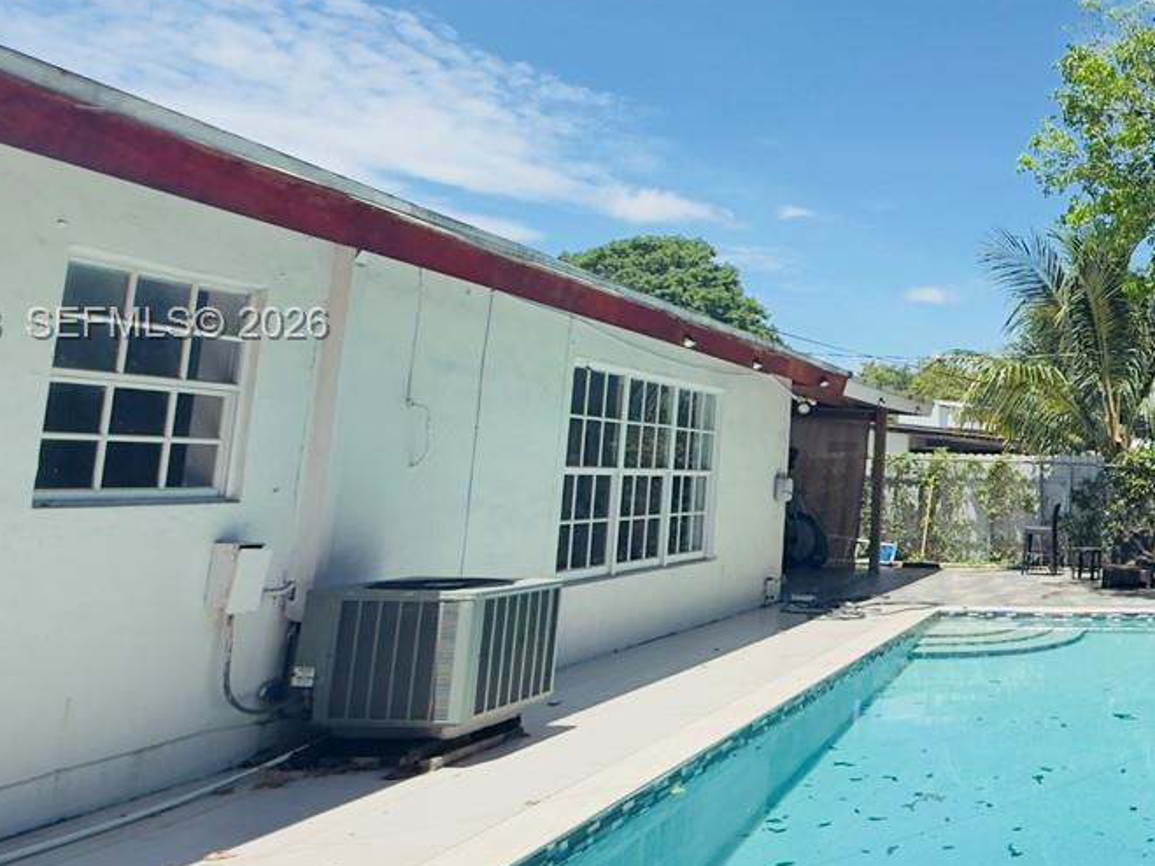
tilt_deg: +8.0
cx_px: 1185
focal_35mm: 34
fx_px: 1134
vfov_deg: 41.5
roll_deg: -1.3
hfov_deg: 44.7
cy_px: 326
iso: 50
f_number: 2.2
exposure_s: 1/1464
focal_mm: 2.22
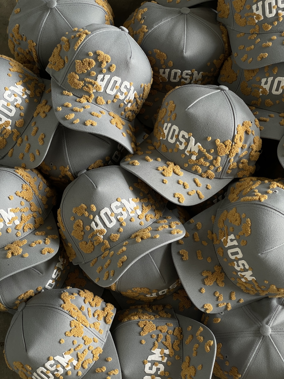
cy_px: 190
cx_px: 142
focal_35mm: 52
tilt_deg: -79.6
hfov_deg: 28.0
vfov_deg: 36.8
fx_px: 569
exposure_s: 1/99
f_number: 2
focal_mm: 6
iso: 80
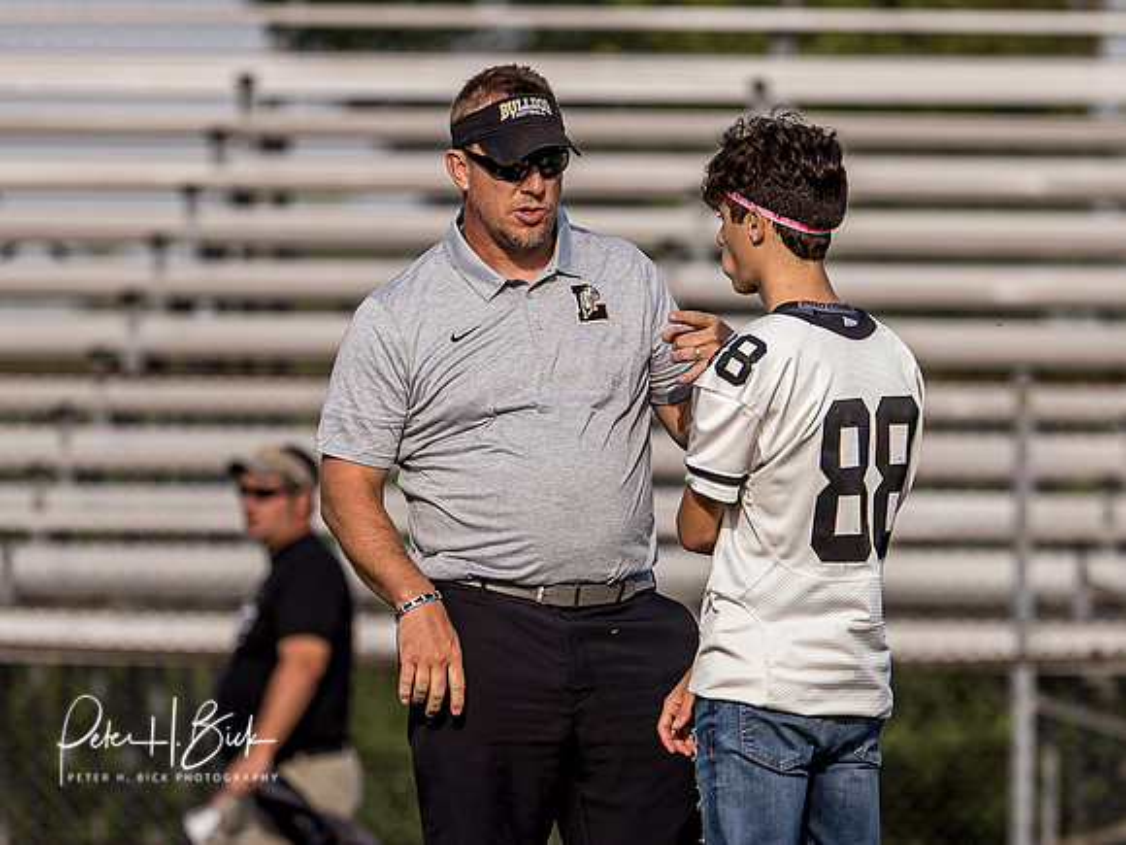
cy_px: 508
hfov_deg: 2.6
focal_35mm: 750
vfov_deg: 2.0
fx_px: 24382
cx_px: 561
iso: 80
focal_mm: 200
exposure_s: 1/1000
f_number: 2.8
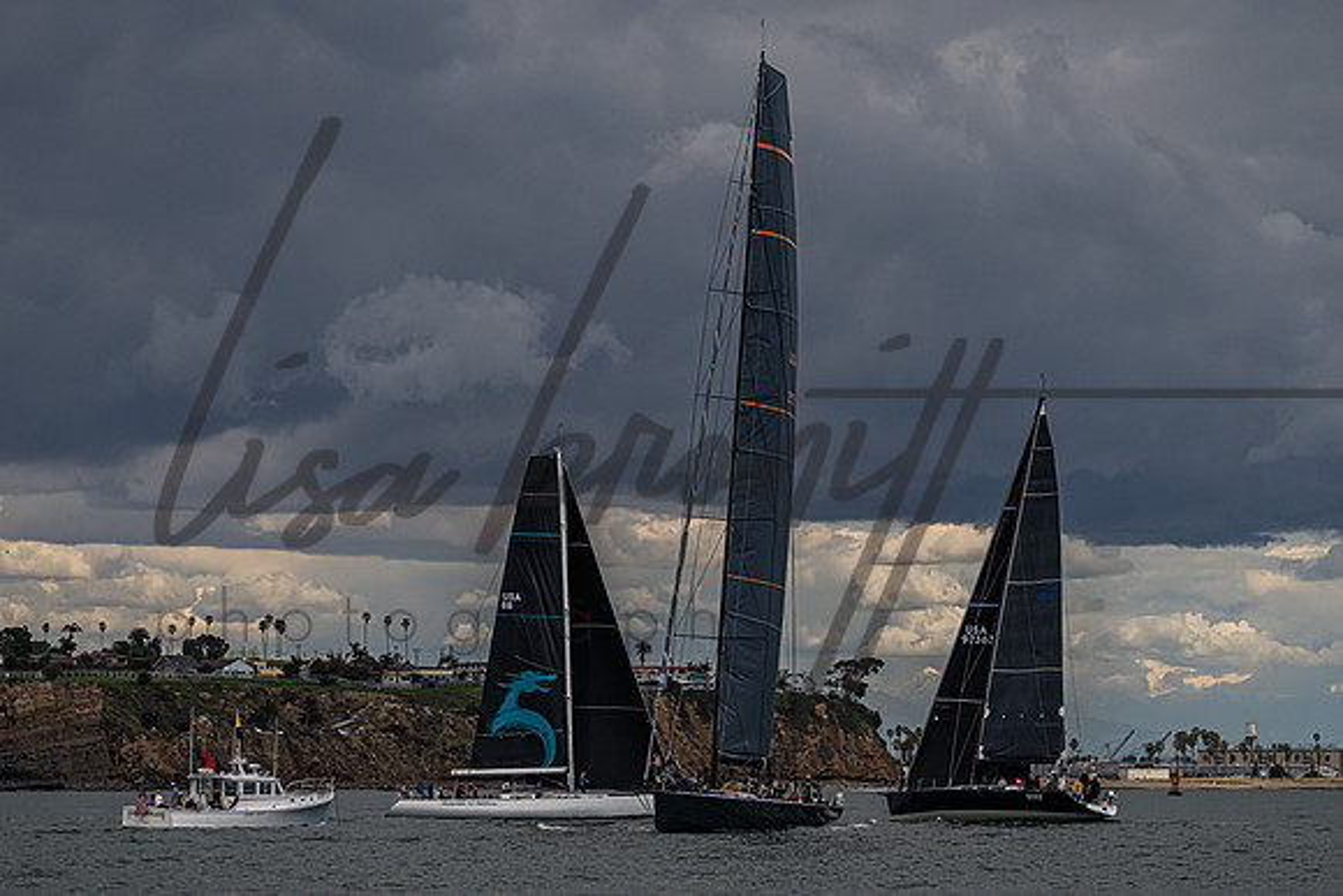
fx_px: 6070
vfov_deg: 8.4
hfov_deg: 12.6
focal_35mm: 163
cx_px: 731
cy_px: 508
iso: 400
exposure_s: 1/5000
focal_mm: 120
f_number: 5.6
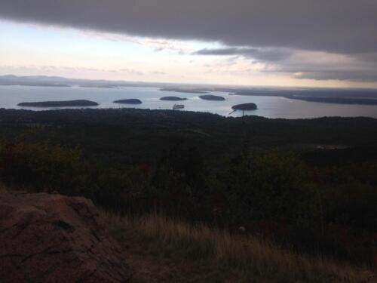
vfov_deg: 42.9
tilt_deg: -11.8
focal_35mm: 33
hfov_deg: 55.4
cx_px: 188
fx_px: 359
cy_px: 142
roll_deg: -0.4
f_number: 2.4
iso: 50
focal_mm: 4.12
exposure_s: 1/452
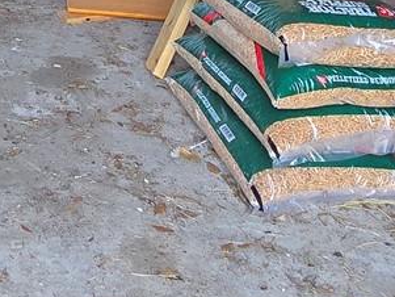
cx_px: -150
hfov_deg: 23.9
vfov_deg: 17.2
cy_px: -247
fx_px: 788
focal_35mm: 69
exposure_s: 1/60
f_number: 2.2
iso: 100
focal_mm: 2.2
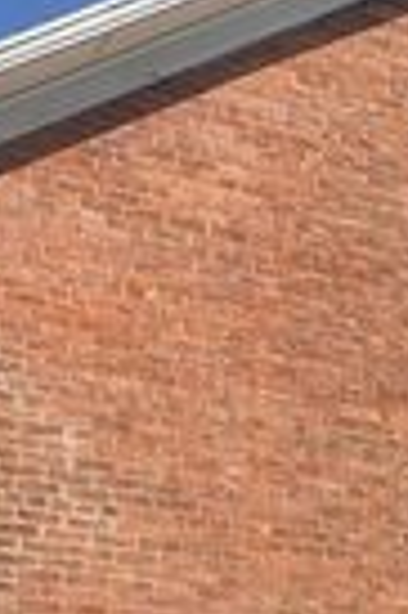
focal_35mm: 99
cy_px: 683
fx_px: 1687
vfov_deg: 19.7
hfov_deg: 13.7
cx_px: 341
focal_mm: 4.25
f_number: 1.8
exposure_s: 1/2817
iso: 32
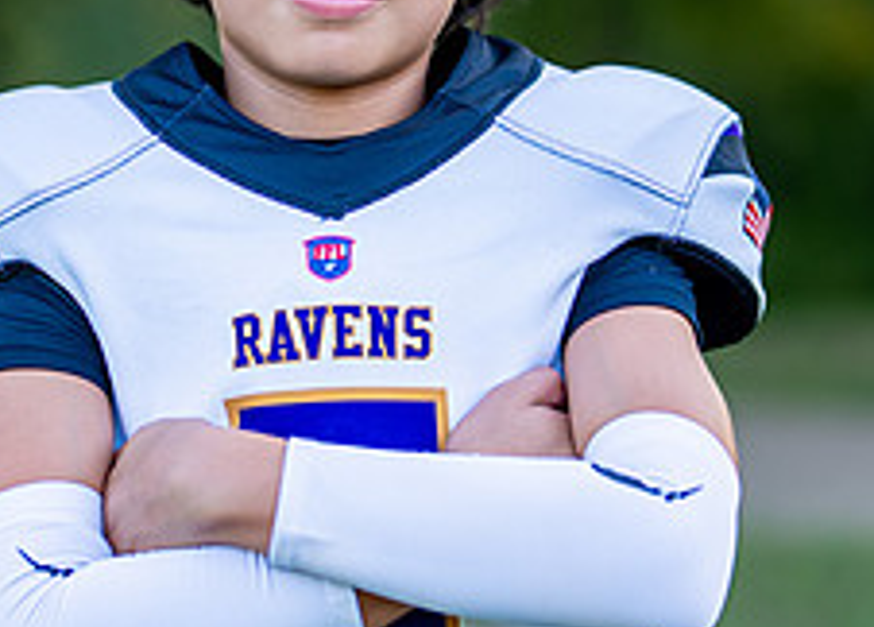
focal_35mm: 163
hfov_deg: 12.3
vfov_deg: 8.8
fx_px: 4051
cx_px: 387
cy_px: 184
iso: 100
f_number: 1.2
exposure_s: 1/1000
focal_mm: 50
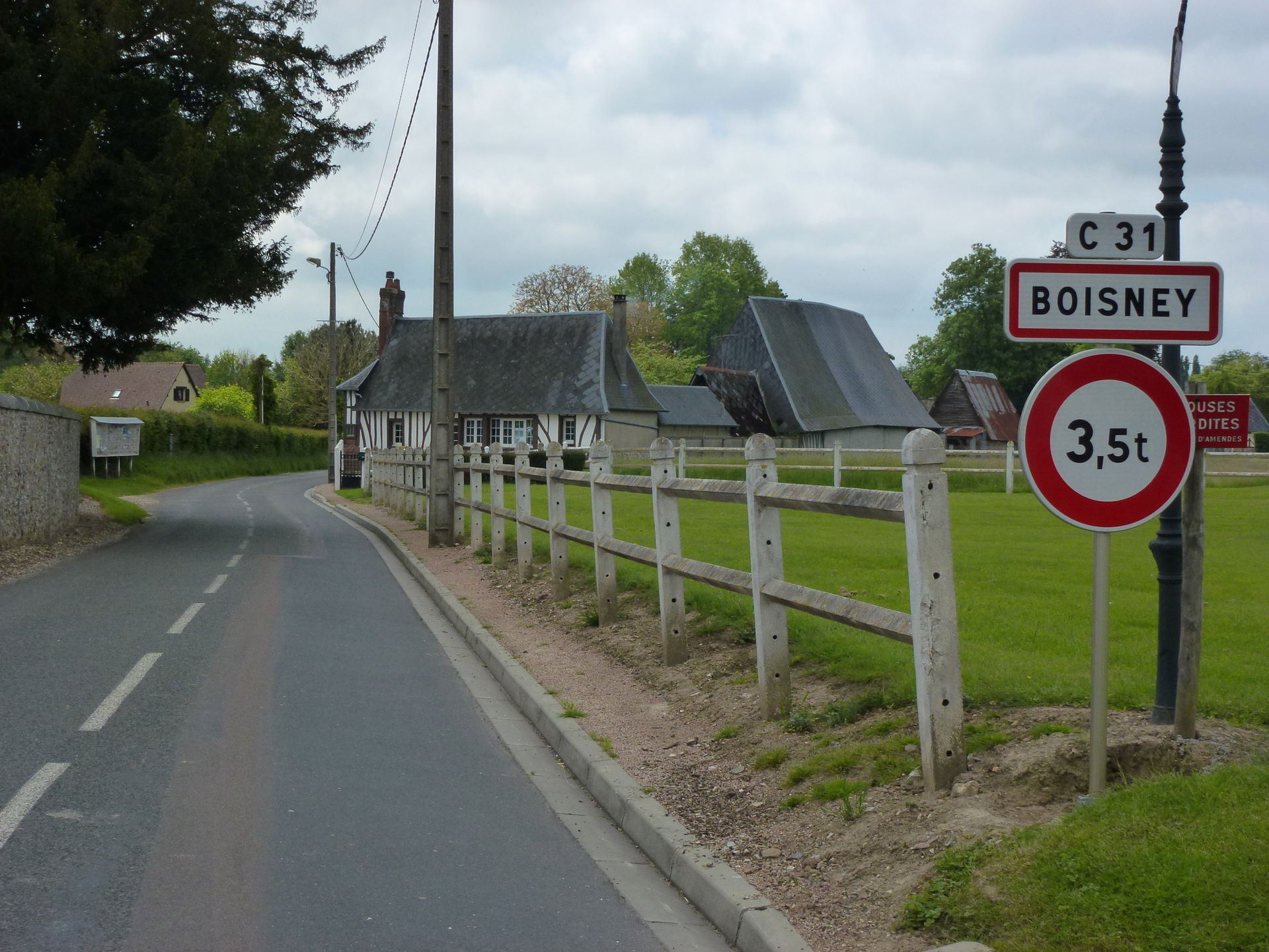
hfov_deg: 38.9
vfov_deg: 29.7
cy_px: 476
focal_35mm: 49
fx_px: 1796
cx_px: 634
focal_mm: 8.7
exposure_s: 1/1300
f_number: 4.1
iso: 160
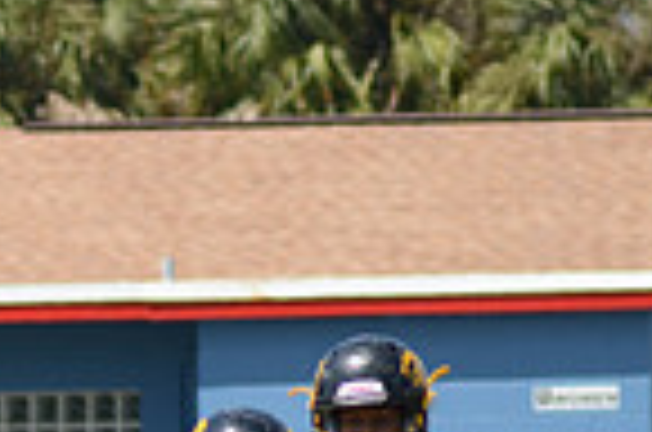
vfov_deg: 1.1
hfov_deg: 1.7
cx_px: -639
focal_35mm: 1201
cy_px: 720
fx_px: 21704
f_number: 5.6
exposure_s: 1/800
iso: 200
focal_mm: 200
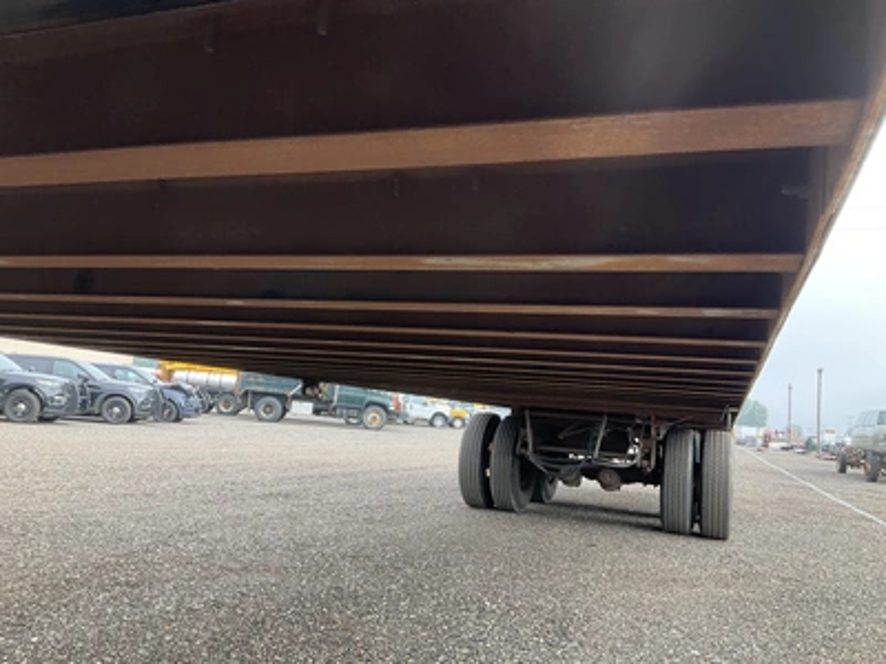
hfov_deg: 61.7
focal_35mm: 29
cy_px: 332
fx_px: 742
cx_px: 443
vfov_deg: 48.2
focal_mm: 3
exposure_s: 1/172
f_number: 1.8
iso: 25
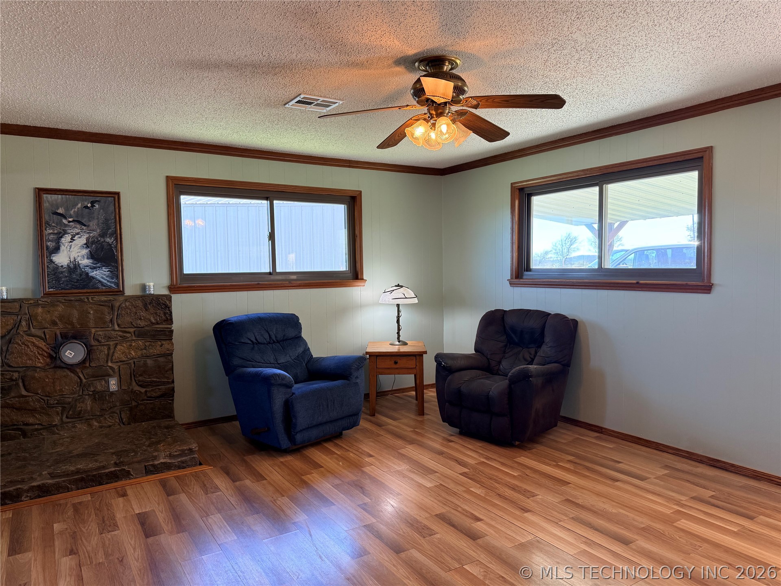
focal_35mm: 24
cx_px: 390
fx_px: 541
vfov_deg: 56.8
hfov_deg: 71.6
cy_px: 293
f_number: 1.78
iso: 200
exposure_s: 1/120
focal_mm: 6.76
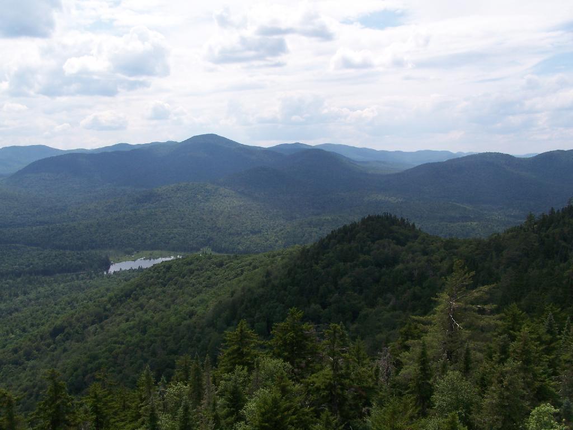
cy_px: 215
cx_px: 286
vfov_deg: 37.7
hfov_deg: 49.0
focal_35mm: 38
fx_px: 629
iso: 80
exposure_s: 1/500
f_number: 5.6
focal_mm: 6.3
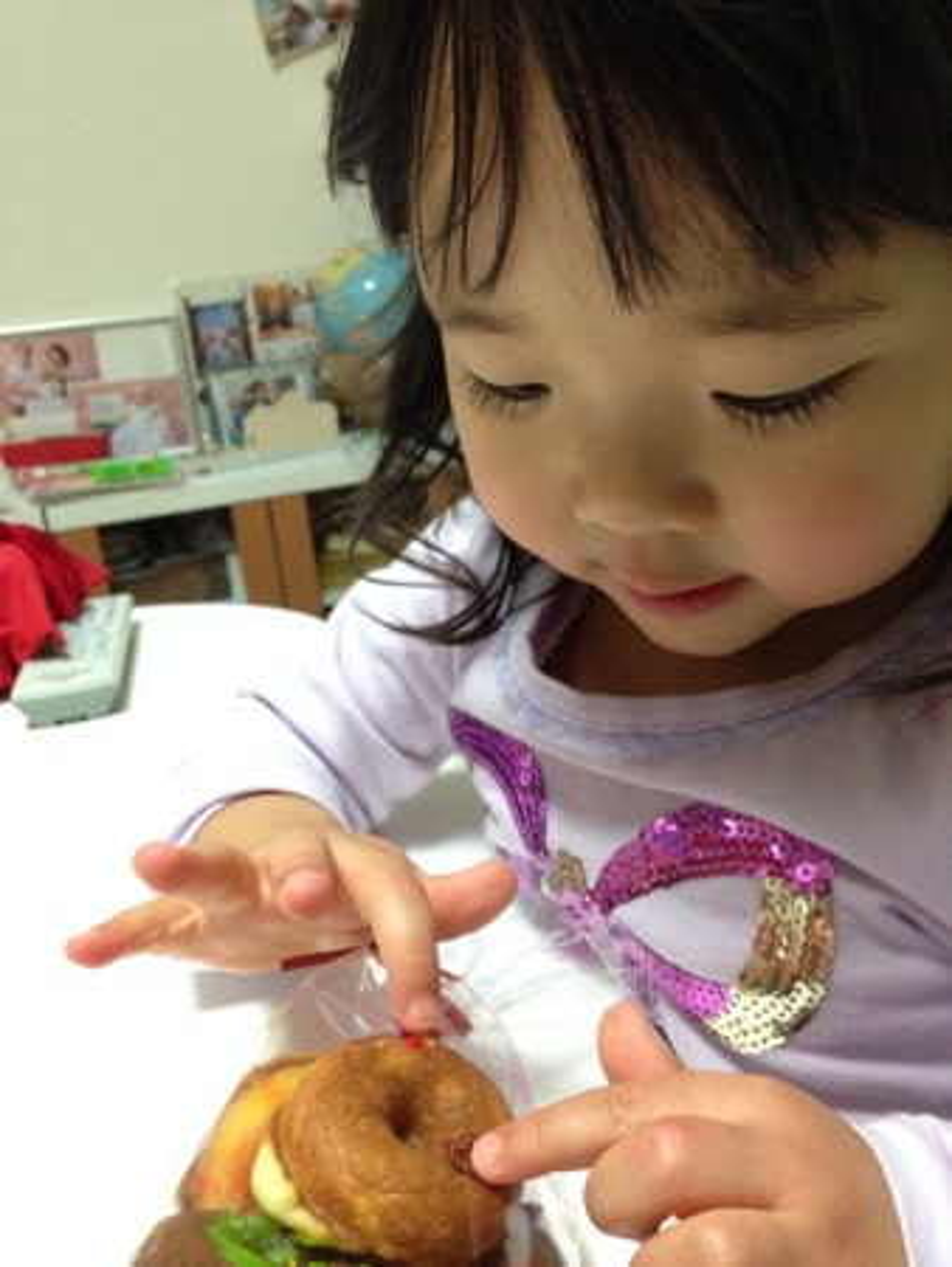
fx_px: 1209
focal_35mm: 33
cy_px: 634
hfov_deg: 43.0
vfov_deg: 55.3
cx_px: 476
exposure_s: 1/20
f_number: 2.4
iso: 200
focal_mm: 4.12
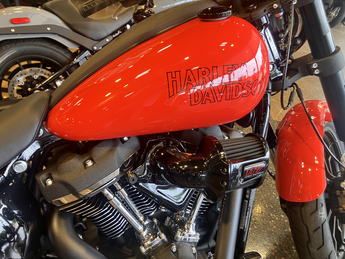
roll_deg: -4.0
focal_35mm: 28
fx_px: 279
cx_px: 172
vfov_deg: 49.7
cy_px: 130
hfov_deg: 63.4
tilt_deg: -29.2
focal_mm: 3.99
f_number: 1.8
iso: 64
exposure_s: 1/60
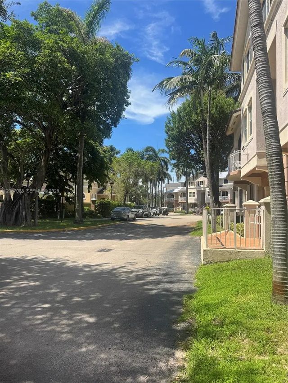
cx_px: 144
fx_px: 266
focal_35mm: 24
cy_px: 192
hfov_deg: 56.8
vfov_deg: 71.6
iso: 80
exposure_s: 1/3096
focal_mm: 6.76
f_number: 1.78
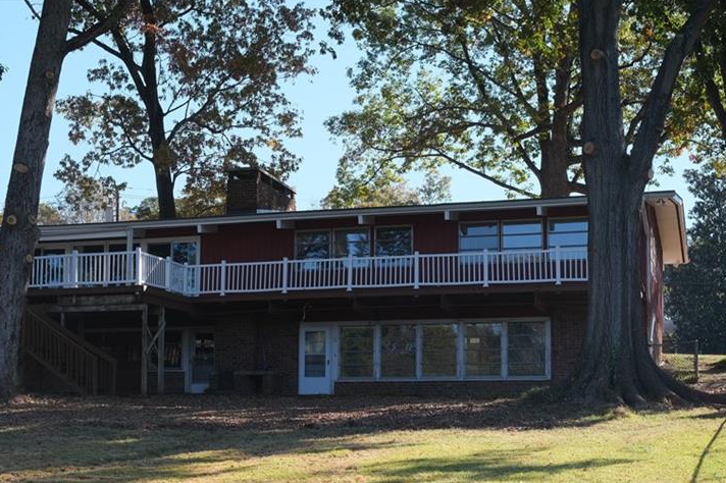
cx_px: 272
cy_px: 342
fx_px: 1189
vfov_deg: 22.8
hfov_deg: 33.8
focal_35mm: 59
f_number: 6.4
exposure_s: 1/300
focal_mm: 27
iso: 320
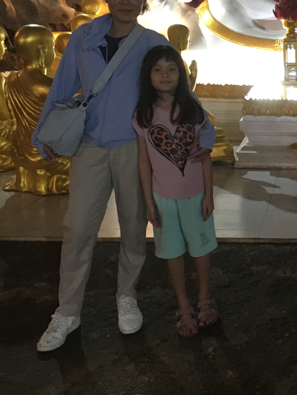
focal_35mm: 56
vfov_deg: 33.8
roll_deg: +1.6
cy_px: 112
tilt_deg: -9.7
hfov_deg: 24.3
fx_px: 641
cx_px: 332
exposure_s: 1/17
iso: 200
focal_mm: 4.15
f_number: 2.2
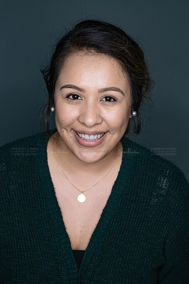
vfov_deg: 23.9
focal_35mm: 85
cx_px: 94
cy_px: 142
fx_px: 669
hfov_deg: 16.1
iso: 2000
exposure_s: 1/400
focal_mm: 85
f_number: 3.5
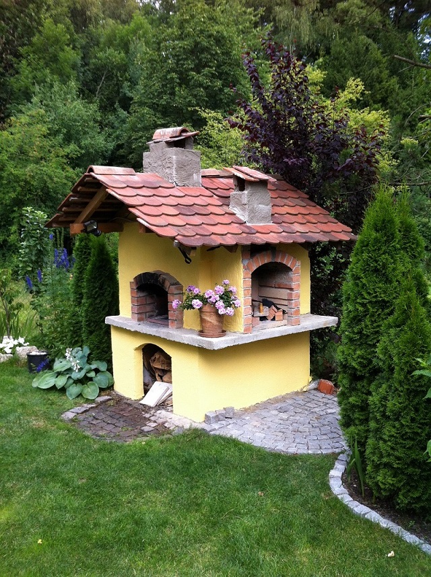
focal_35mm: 35
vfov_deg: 52.7
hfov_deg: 40.6
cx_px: 216
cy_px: 288
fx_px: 583
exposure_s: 1/282
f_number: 2.8
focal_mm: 3.85
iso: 80
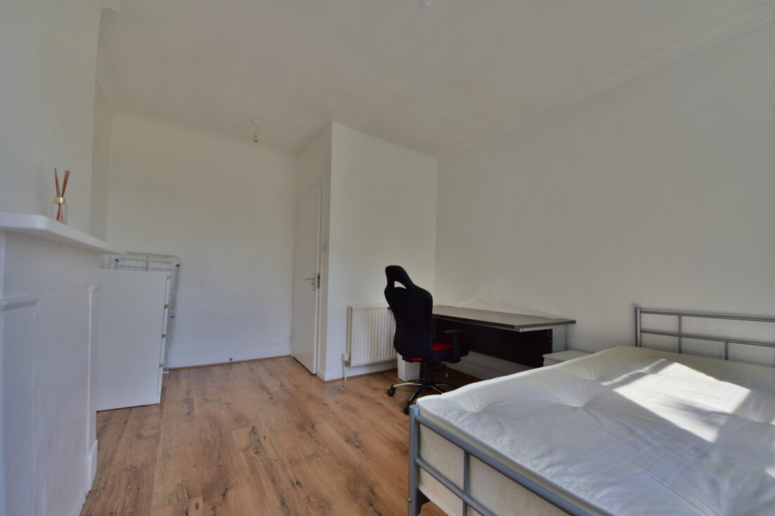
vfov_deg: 85.3
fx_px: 280
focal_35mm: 13
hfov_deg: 108.2
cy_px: 275
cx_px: 365
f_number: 4.5
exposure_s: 1/320
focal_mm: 8
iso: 400
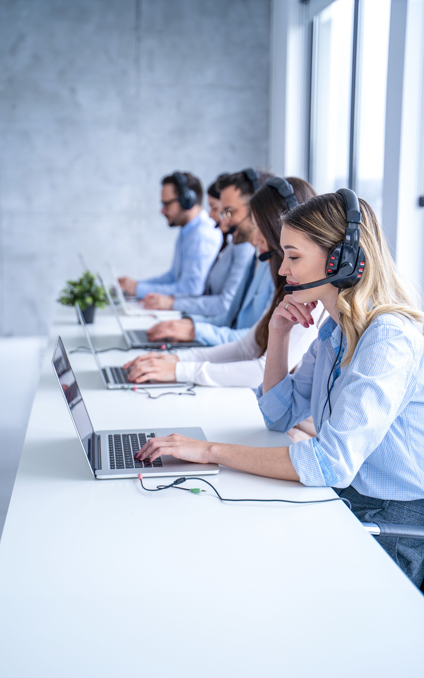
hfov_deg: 24.9
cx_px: 213
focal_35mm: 52
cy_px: 339
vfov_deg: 38.9
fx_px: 961
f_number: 2.8
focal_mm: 51
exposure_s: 1/100
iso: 100
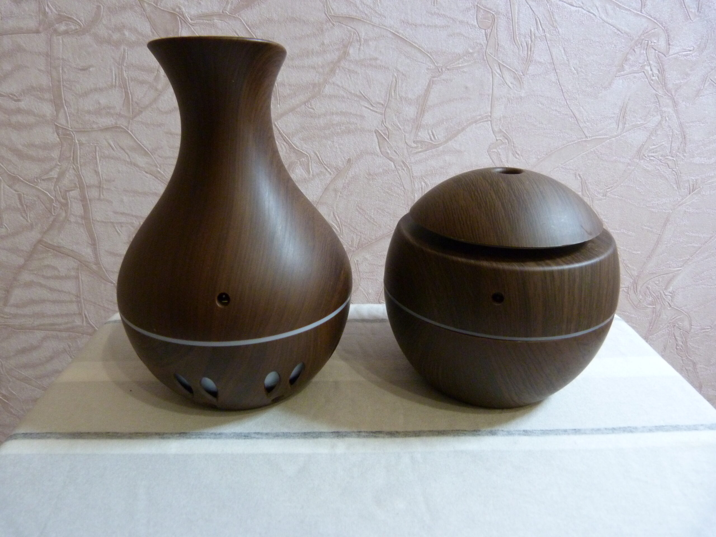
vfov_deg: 54.9
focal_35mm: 25
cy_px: 268
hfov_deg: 69.4
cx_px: 358
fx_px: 517
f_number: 2.8
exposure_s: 1/25
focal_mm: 4.5
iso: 400
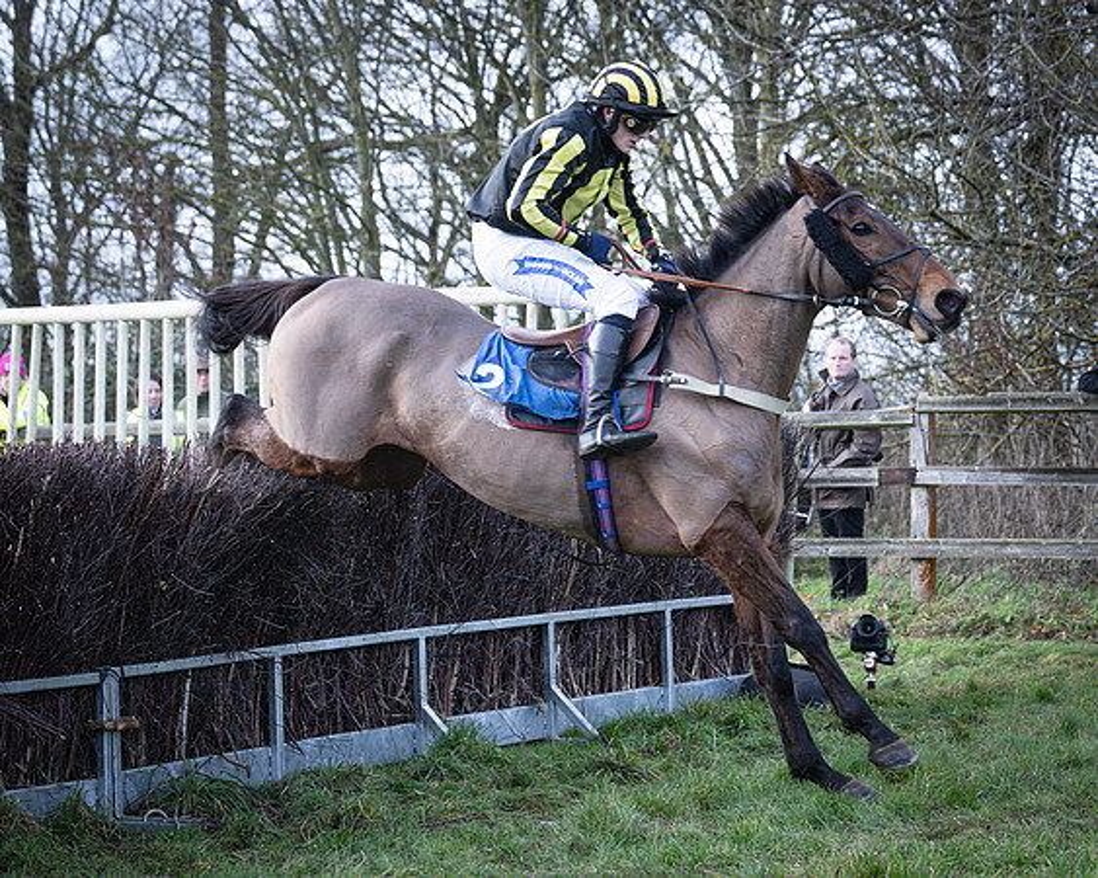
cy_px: 363
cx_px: 680
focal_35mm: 118
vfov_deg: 13.1
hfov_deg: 16.3
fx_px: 3822
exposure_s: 1/1000
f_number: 4
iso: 800
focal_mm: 70
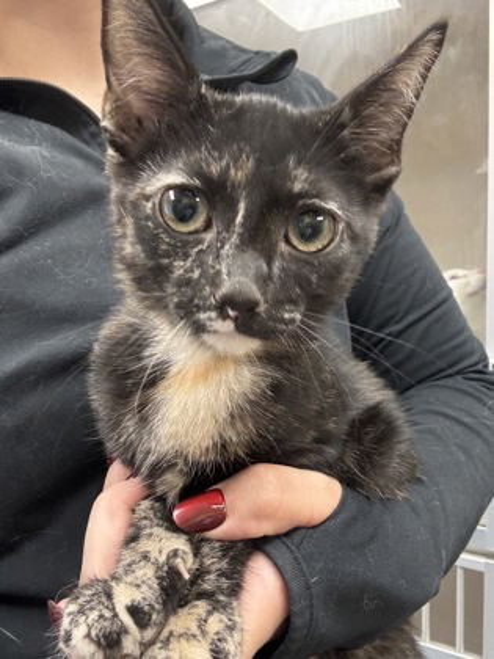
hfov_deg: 46.8
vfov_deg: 60.0
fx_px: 571
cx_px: 247
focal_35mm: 30
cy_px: 330
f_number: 1.9
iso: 250
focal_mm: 2.69
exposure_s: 1/60
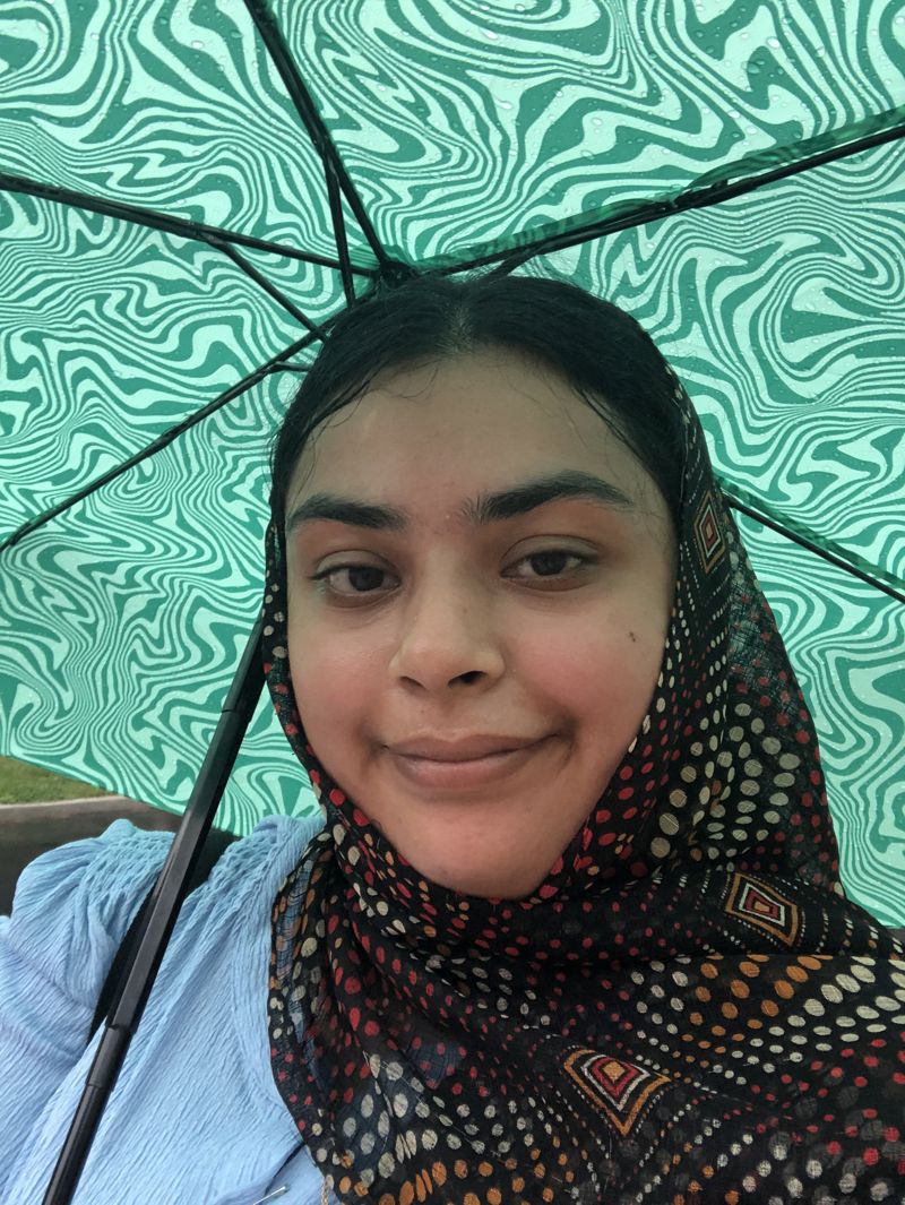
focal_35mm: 32
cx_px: 452
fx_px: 1114
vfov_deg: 56.8
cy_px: 602
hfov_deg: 44.2
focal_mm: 2.87
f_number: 2.2
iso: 80
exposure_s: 1/120
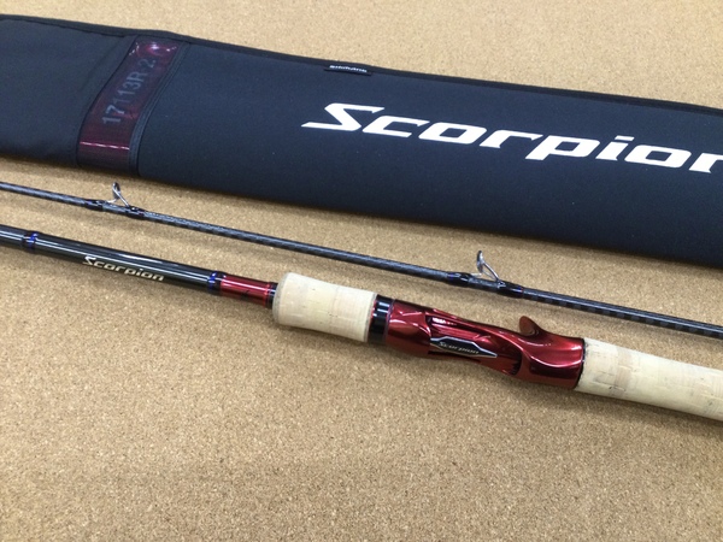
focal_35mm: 31
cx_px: 362
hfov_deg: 58.4
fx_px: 647
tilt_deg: -61.3
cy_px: 271
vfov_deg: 45.4
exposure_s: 1/30
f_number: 2.4
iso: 64
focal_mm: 3.3
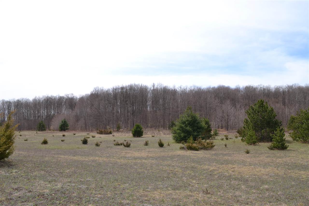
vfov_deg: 43.6
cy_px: 103
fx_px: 257
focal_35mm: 30
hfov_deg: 61.9
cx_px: 154
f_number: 9
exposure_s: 1/200
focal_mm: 20
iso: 100
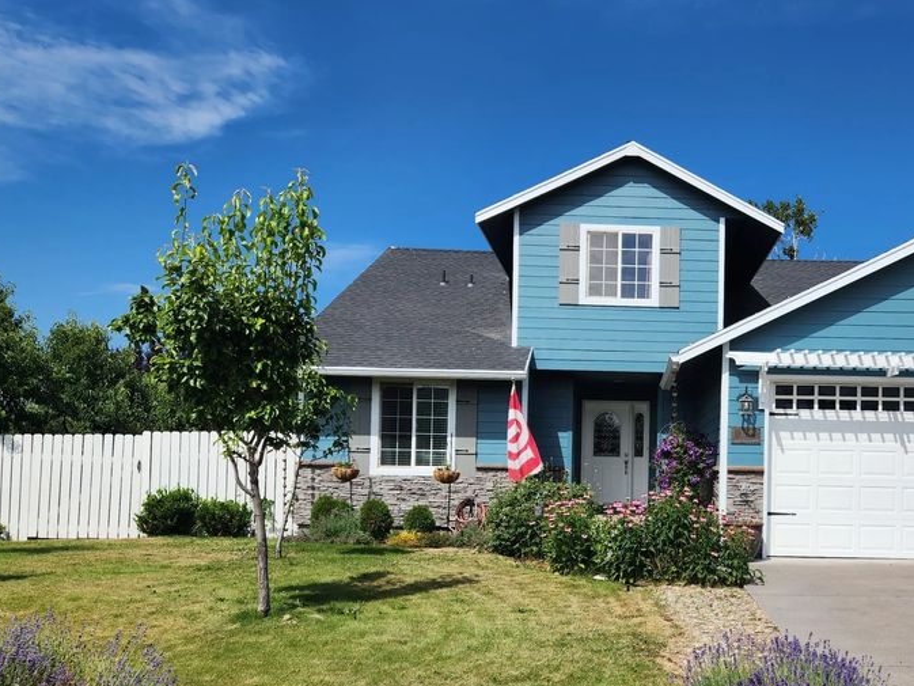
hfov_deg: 50.9
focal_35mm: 35
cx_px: 657
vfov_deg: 40.4
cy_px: 433
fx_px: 924
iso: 20
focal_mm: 5.4
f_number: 1.8
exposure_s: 1/2723
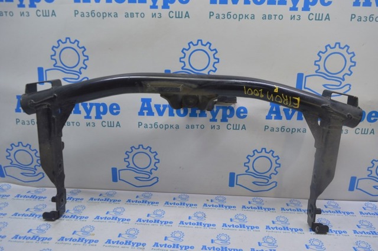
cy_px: 126
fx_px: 283
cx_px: 189
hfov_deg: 67.4
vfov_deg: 47.8
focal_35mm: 27
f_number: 5.6
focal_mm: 18
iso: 400
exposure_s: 1/30
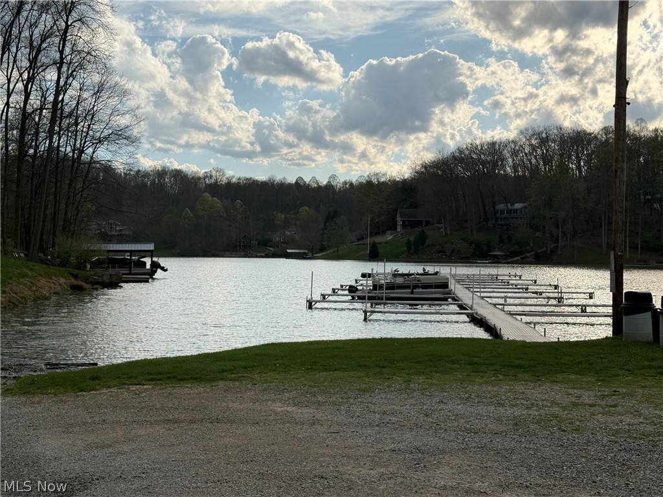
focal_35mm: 48
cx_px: 332
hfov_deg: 39.7
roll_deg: -0.5
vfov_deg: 30.3
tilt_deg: +1.1
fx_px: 919
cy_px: 248
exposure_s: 1/9901
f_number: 1.78
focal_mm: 6.76
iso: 64
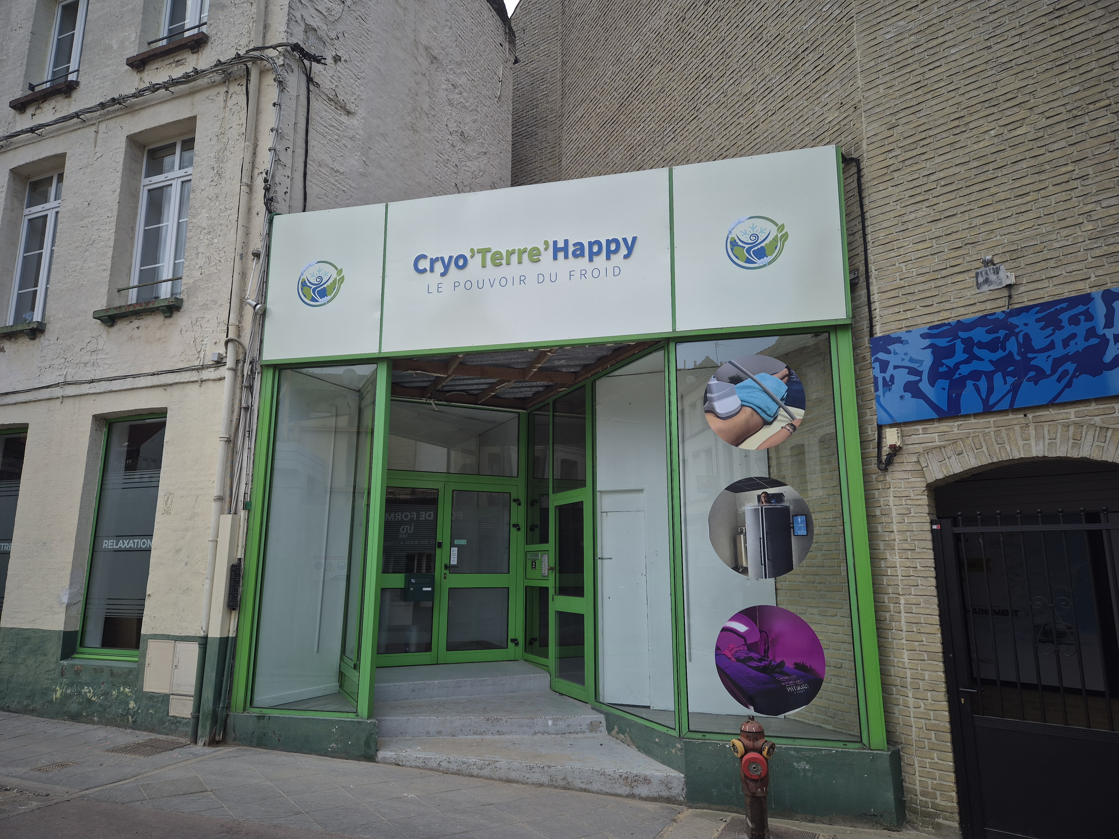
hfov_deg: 73.9
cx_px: 560
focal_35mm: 23
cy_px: 420
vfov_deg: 58.9
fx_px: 744
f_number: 1.8
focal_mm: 5.4
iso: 25
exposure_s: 1/331
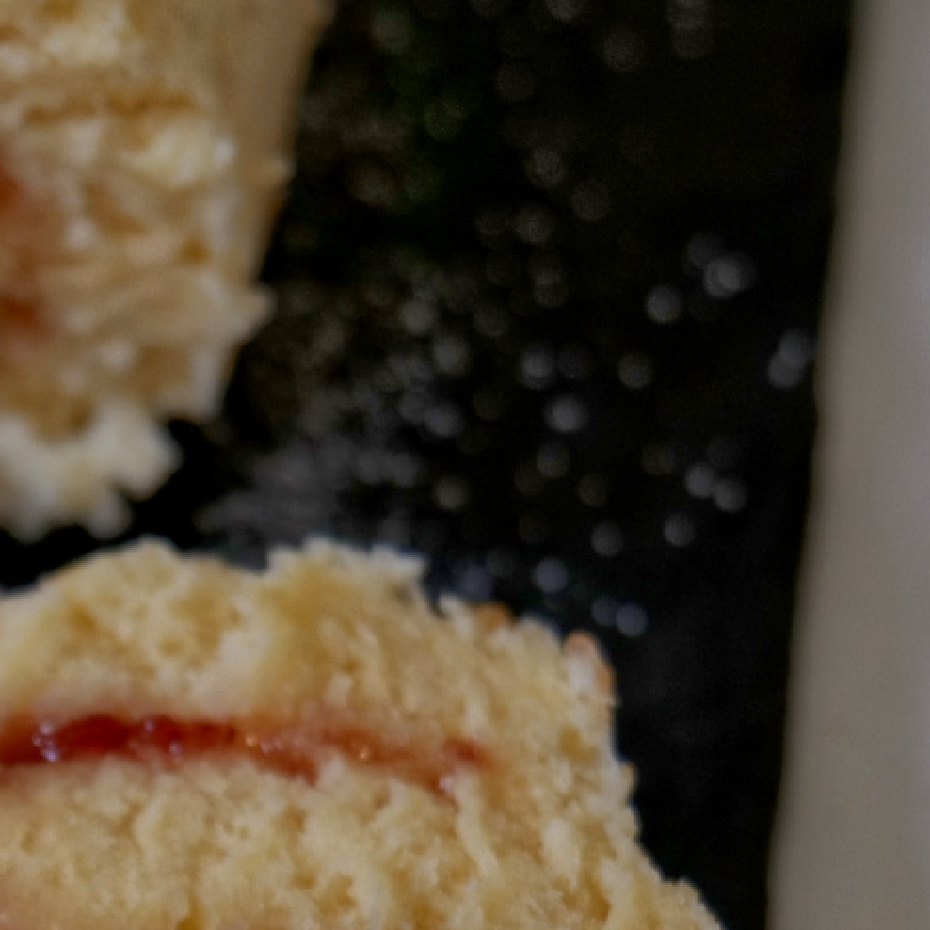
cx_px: -393
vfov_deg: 8.7
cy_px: 1180
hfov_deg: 8.7
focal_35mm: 198
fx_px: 6018
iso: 1000
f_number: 7.1
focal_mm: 60
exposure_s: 1/60
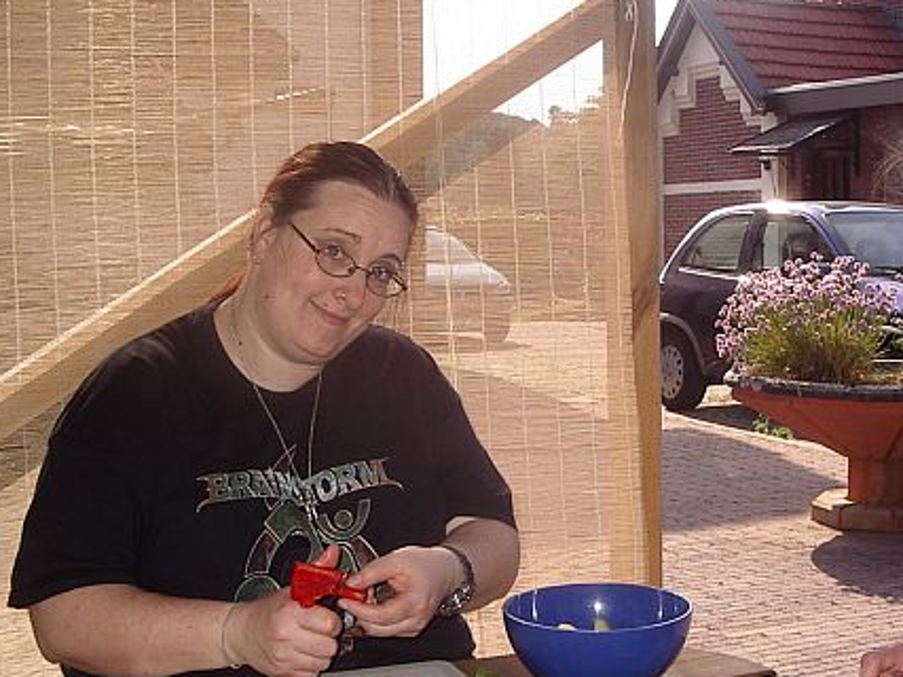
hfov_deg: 33.6
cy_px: 360
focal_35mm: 57
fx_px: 1486
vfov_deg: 25.6
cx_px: 565
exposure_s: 1/200
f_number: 4.8
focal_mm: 5.8
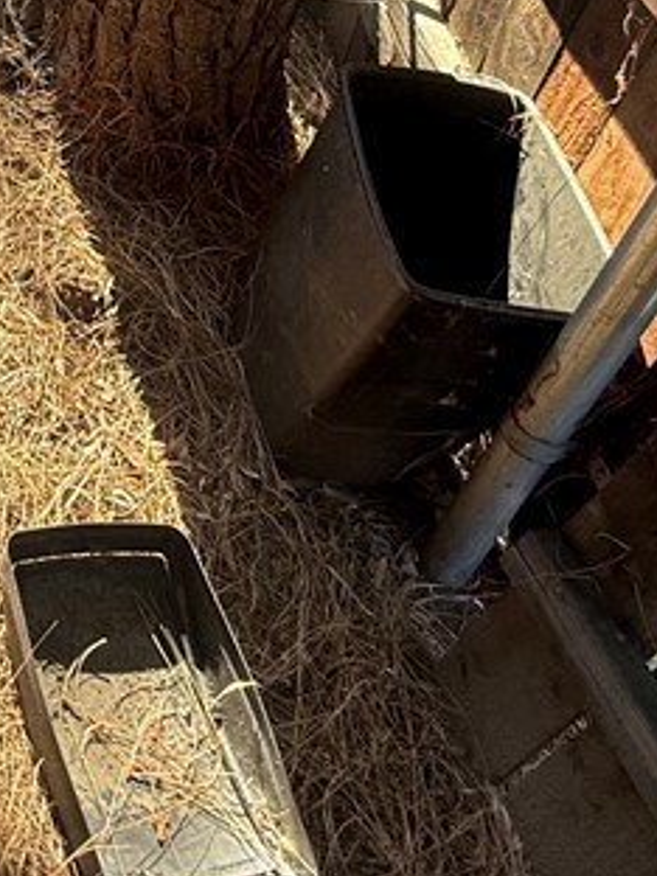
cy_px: -146
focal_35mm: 46
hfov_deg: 24.0
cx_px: -359
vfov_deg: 34.1
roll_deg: -1.1
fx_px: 1164
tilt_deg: -35.7
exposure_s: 1/99
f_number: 2.2
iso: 160
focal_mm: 2.22
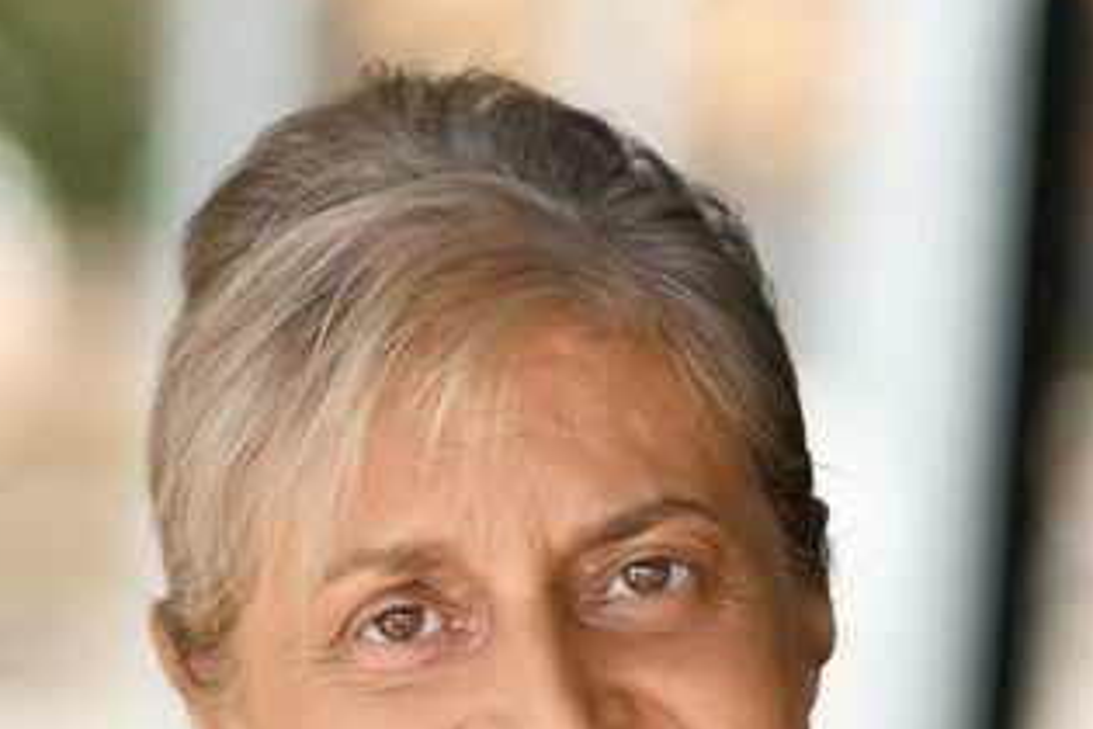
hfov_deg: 8.6
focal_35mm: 240
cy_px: 1232
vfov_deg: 5.6
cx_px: 302
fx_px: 7286
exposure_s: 1/640
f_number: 1.4
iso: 320
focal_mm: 85
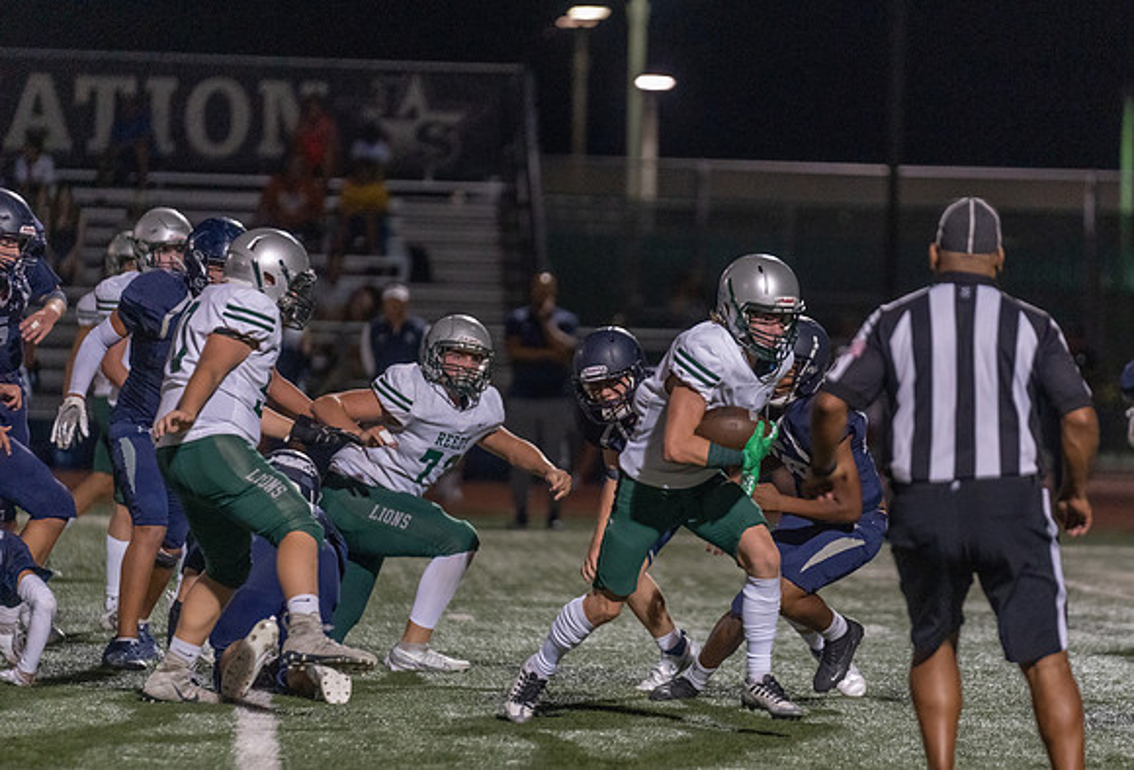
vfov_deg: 5.8
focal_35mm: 241
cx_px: 666
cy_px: 443
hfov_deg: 8.5
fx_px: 7642
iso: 5000
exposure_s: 1/1000
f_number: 2.8
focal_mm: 200
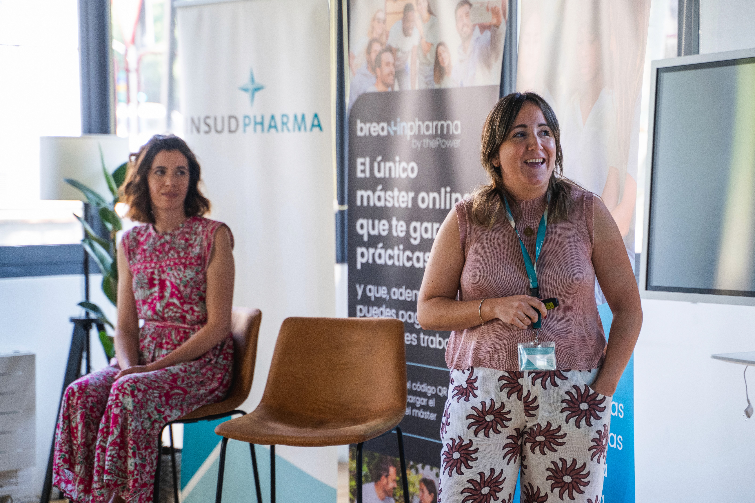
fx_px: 1678
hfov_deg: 25.4
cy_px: 261
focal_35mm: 80
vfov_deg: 17.1
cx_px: 380
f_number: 2.8
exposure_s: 1/200
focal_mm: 75
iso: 1600
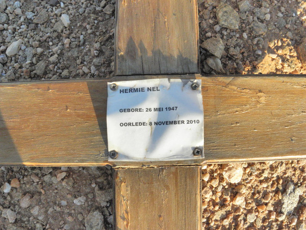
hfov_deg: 67.3
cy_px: 115
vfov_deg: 53.1
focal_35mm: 26
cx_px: 153
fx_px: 230
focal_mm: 4.6
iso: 200
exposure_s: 1/400
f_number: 6.3
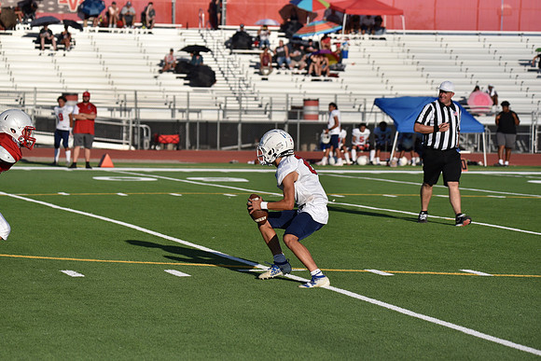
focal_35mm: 150
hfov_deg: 13.7
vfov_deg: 9.2
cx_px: 270
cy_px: 180
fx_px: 2255
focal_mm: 150
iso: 360
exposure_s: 1/4000
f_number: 5.6
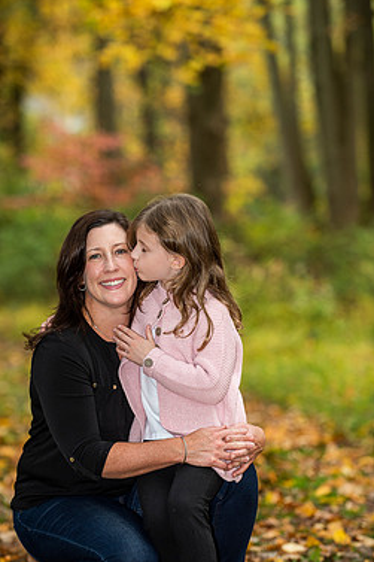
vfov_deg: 12.3
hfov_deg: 8.2
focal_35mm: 167
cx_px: 152
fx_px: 2605
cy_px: 303
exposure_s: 1/160
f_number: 3.5
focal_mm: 140
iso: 250
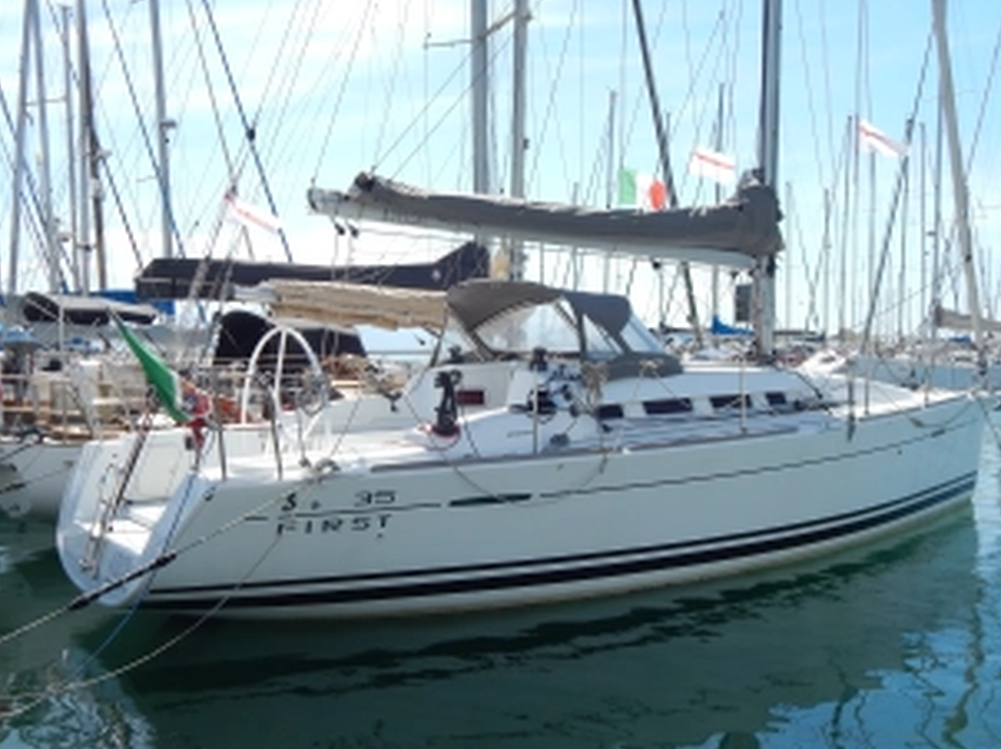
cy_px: 411
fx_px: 1069
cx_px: 520
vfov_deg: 38.6
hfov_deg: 50.2
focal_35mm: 37
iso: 125
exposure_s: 1/1500
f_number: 3.2
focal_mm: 5.6
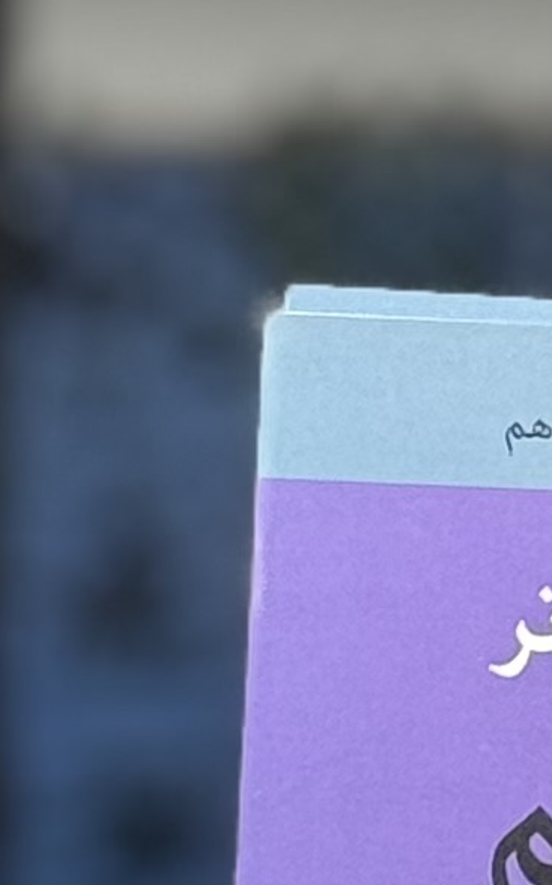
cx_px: 970
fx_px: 8409
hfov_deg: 3.7
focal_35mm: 349
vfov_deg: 6.0
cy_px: 679
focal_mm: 6.76
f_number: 1.78
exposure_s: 1/100
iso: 80
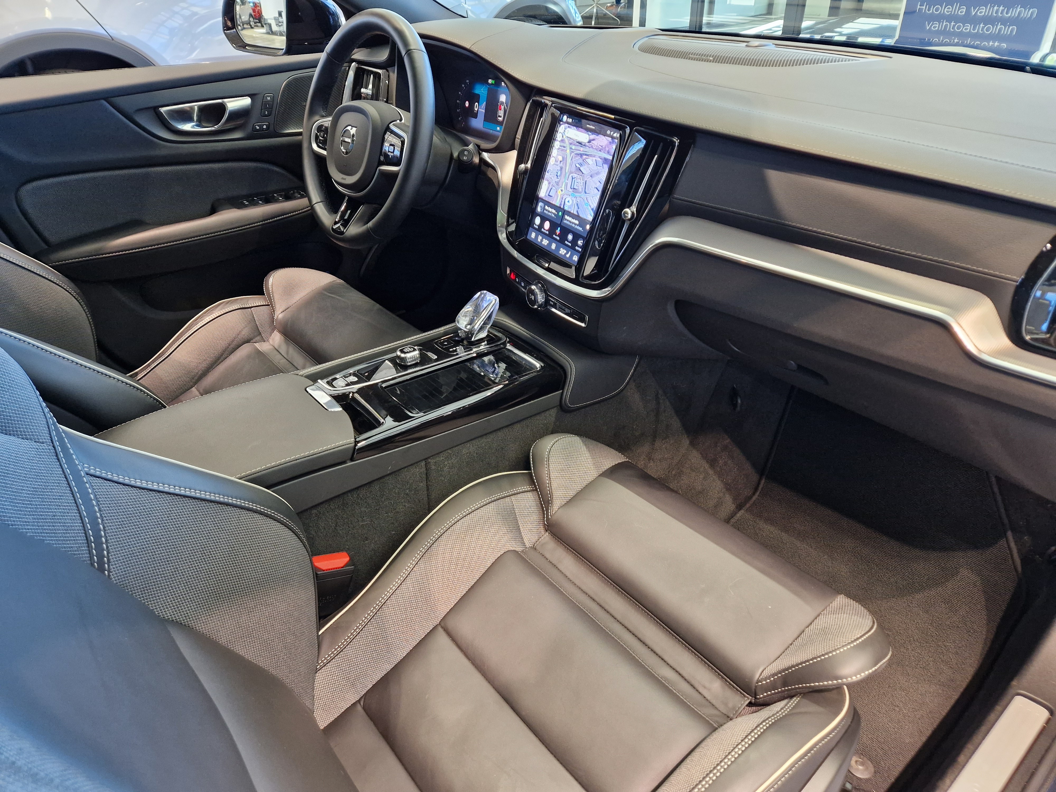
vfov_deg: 58.9
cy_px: 396
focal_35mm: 23
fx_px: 702
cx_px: 528
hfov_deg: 73.9
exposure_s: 1/100
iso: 320
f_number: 1.8
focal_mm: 5.4
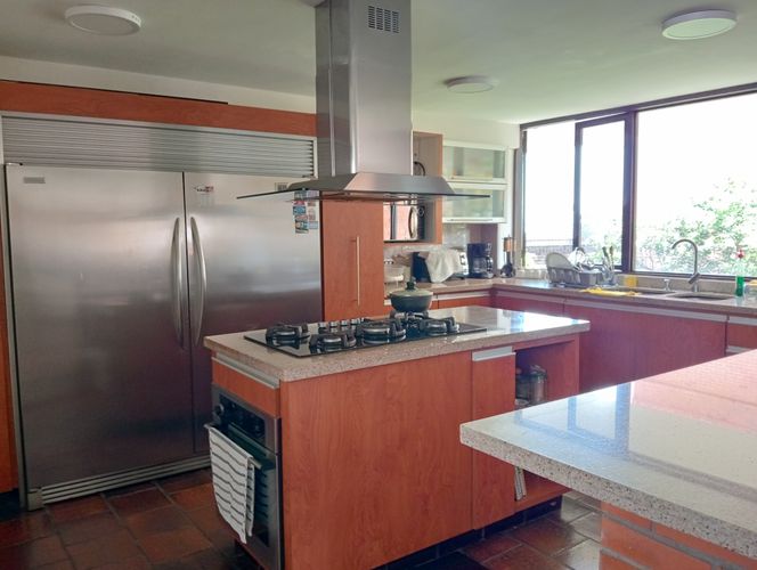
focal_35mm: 28
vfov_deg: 49.9
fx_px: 613
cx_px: 378
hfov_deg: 63.4
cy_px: 285
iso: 132
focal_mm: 3.98
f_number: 1.8
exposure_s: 1/33.3
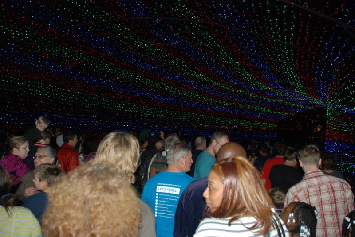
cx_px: 178
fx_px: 296
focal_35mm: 30
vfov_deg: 43.7
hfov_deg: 61.9
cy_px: 118
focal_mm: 20
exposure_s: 1/60
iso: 200
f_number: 3.8
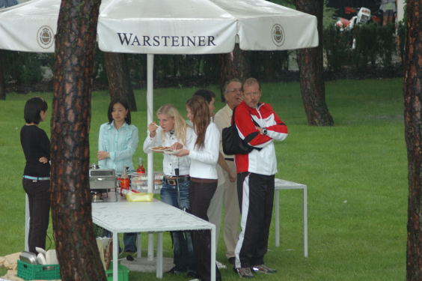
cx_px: 211
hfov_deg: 11.2
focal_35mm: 183
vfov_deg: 7.5
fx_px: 2143
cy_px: 140
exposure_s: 1/60
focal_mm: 122
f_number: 4.8
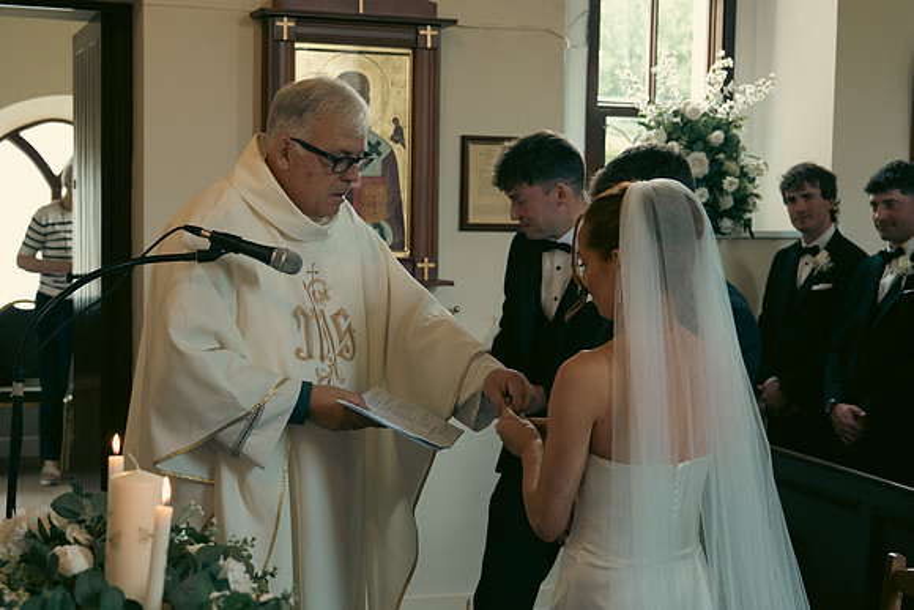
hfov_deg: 34.5
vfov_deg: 23.4
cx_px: 457
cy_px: 305
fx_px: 1473
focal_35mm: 58
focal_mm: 39
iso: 1000
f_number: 3.5
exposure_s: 1/200
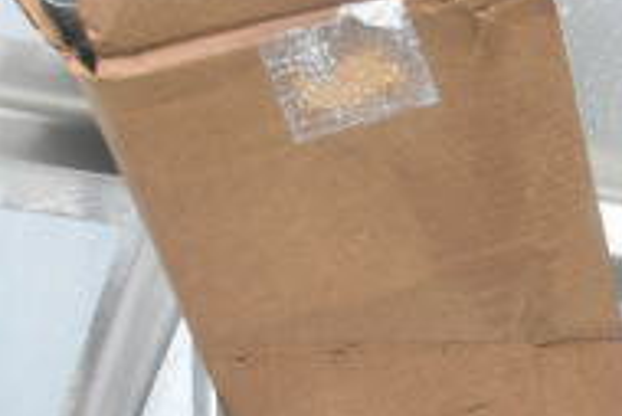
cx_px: 995
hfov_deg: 13.6
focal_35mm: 140
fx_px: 2414
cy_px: 644
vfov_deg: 9.5
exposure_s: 1/320
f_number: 9
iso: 1600
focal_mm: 29
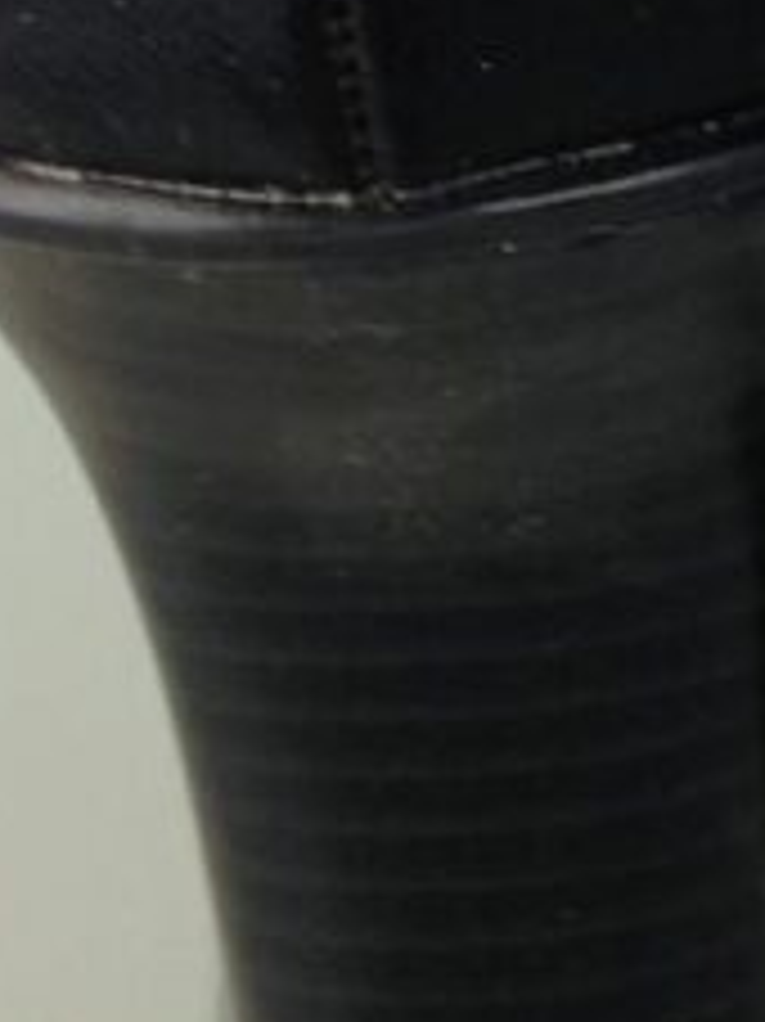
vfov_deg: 12.8
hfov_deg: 9.7
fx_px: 4395
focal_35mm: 149
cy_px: -360
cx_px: 1094
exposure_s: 1/20
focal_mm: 4.12
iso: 50
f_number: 2.4
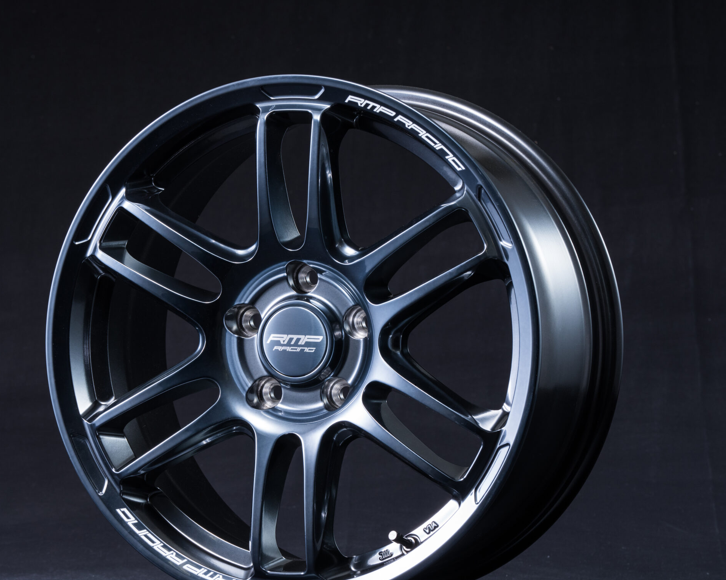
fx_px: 5071
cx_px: 350
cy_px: 308
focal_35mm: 236
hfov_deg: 8.2
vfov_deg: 6.6
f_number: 13
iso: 250
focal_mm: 186
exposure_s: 1/100
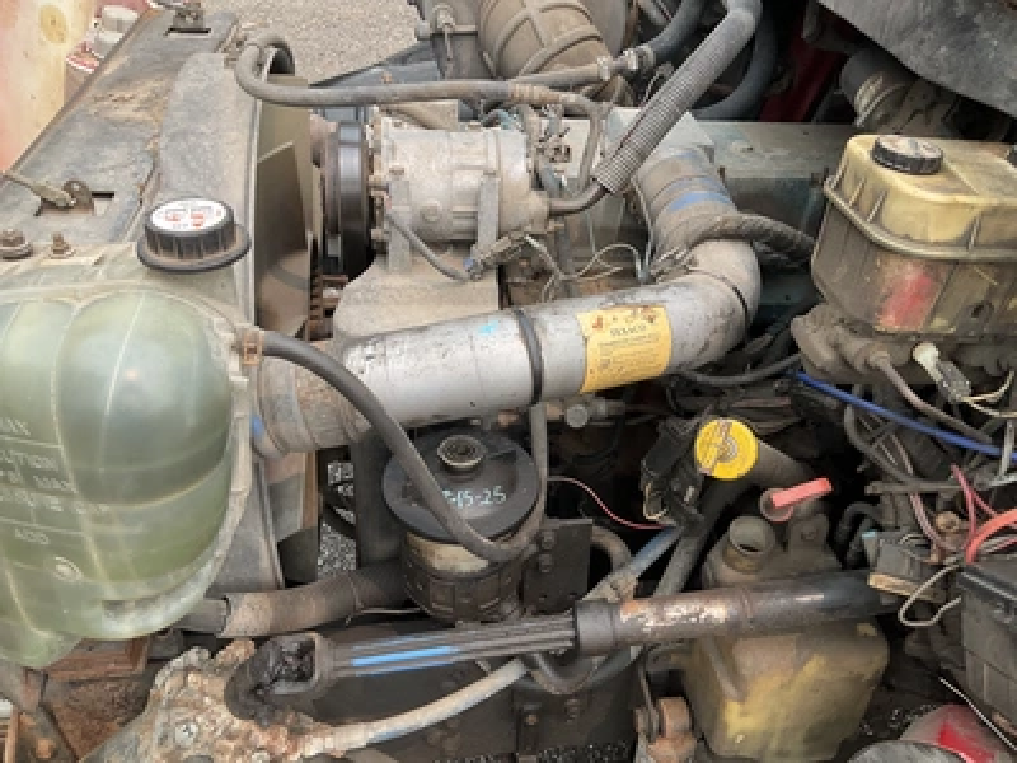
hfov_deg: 61.7
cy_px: 382
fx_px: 852
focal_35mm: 29
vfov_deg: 48.2
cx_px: 508
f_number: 1.8
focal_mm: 3
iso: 25
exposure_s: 1/428
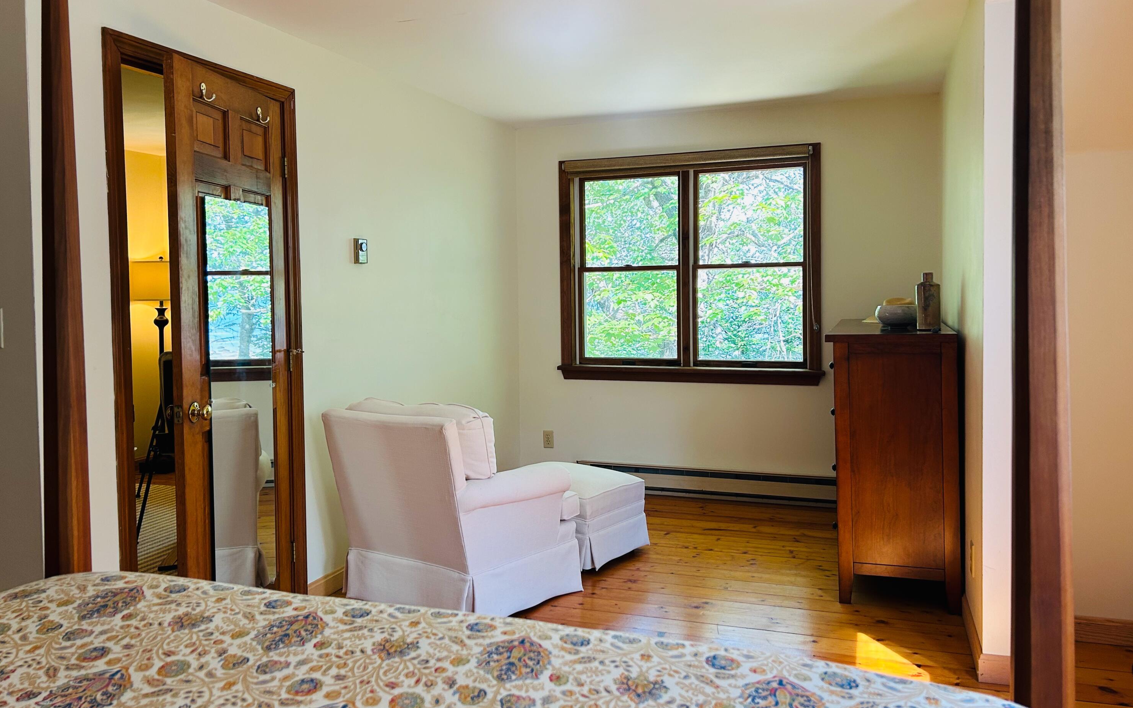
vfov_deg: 44.4
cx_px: 569
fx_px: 865
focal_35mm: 28
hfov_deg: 66.5
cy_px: 308
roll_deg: +0.6
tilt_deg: -2.5
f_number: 1.5
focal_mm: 5.7
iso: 80
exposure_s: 1/121
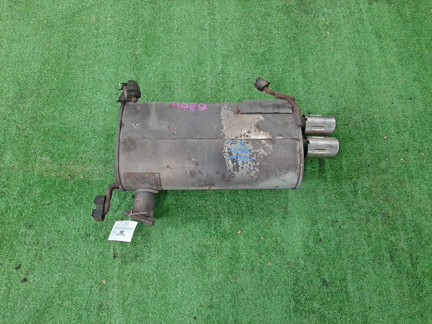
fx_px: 324
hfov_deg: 67.3
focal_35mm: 26
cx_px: 216
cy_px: 162
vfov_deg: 53.1
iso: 201
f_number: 1.7
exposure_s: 1/50
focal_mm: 3.93
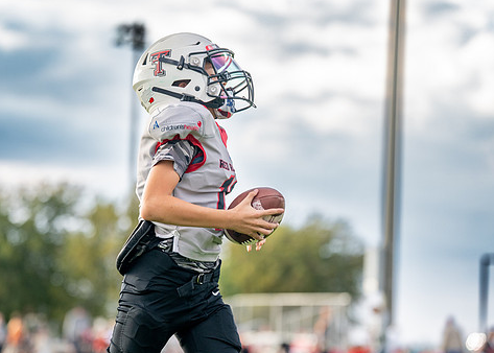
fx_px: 2273
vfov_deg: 8.9
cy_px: 216
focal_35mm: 162
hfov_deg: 12.4
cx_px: 207
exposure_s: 1/1250
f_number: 2.8
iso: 500
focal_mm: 125
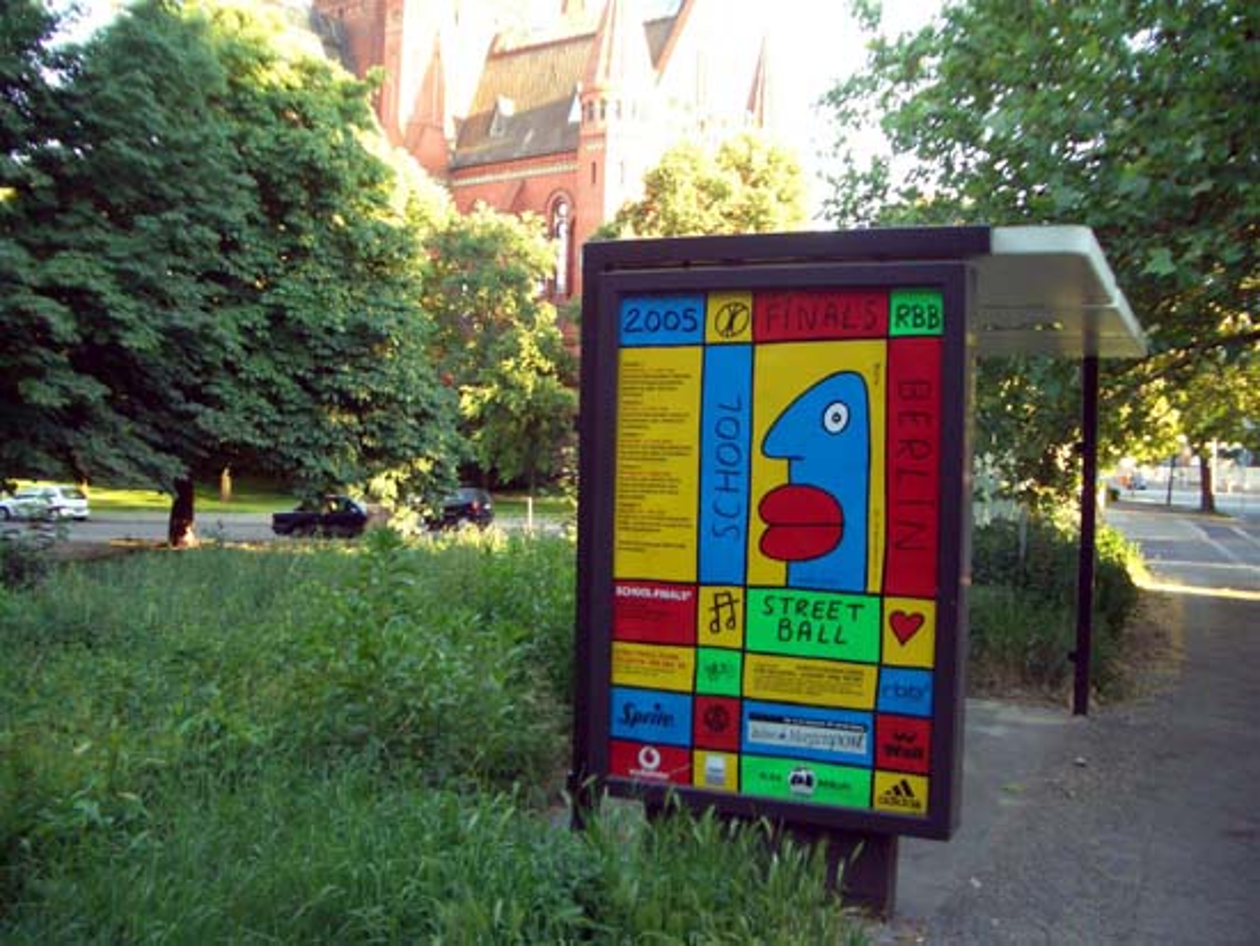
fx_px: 1275
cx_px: 630
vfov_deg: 40.7
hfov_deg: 52.6
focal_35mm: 35
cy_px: 473
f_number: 2.6
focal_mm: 5.8
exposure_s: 1/80
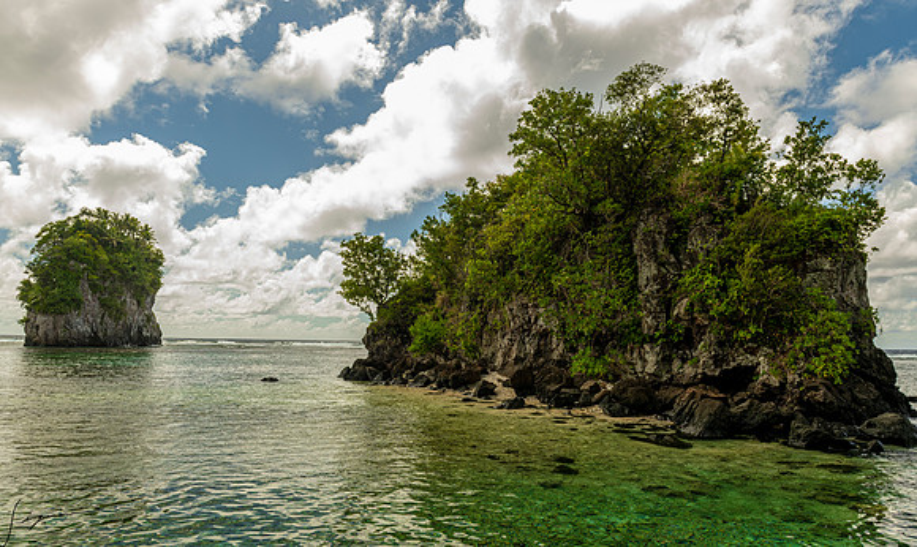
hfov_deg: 71.3
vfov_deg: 46.3
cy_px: 280
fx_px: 639
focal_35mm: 26
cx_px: 451
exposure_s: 1/250
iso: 280
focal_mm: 24
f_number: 8
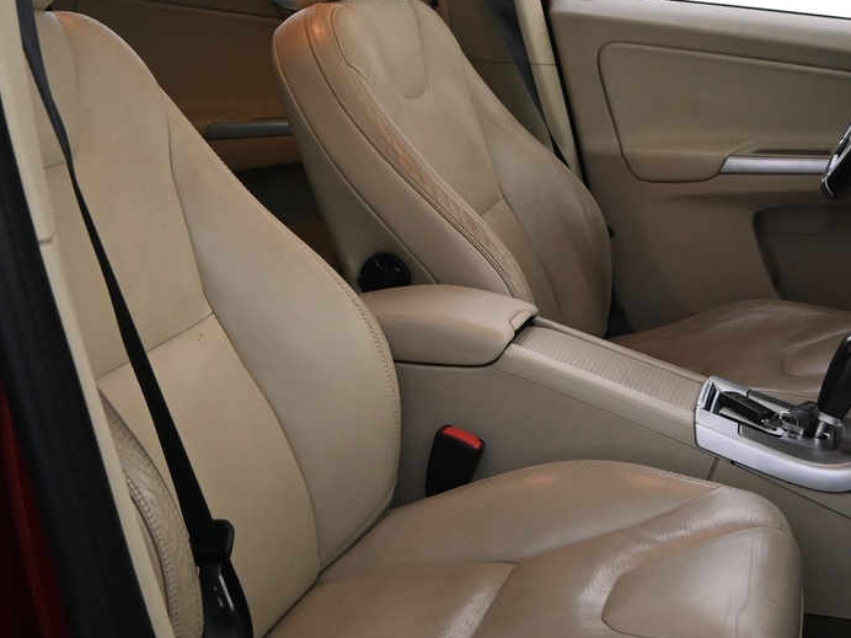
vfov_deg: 27.0
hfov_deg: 35.2
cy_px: 286
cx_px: 564
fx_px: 1328
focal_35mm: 54
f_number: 3.5
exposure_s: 1/20
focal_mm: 16
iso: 1000
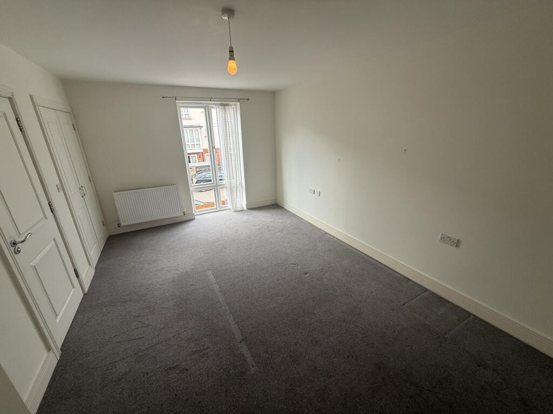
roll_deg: +1.3
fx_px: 224
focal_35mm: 14
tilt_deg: -19.7
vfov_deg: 85.7
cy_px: 207
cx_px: 276
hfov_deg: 102.1
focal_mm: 2.22
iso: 50
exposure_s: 1/99
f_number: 2.2
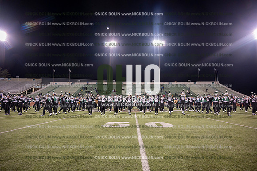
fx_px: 171
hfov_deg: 73.8
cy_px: 86
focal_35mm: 24
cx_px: 128
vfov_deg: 53.1
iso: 3200
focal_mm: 24
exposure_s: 1/640
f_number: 4
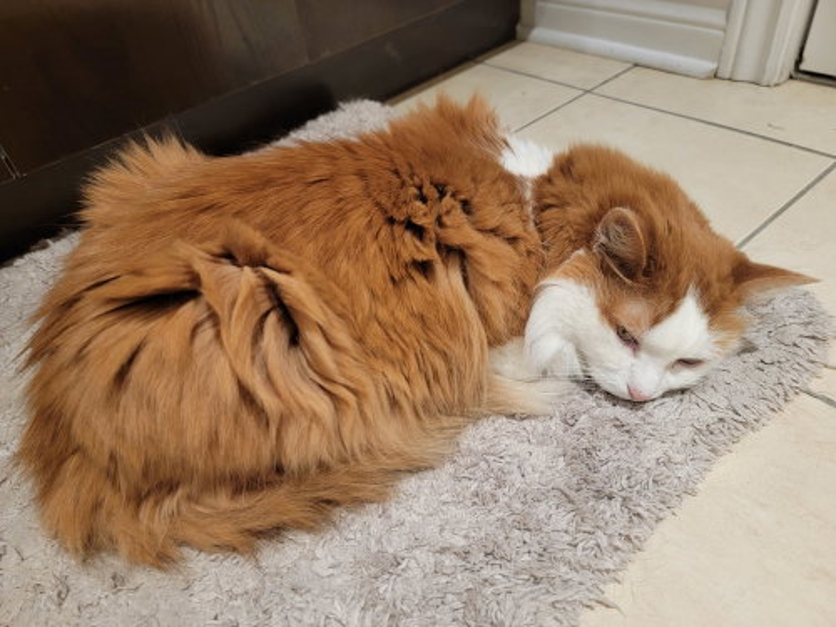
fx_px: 580
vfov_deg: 56.8
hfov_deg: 71.6
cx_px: 418
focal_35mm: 24
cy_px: 314
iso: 250
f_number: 1.8
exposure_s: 1/40
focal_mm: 6.7
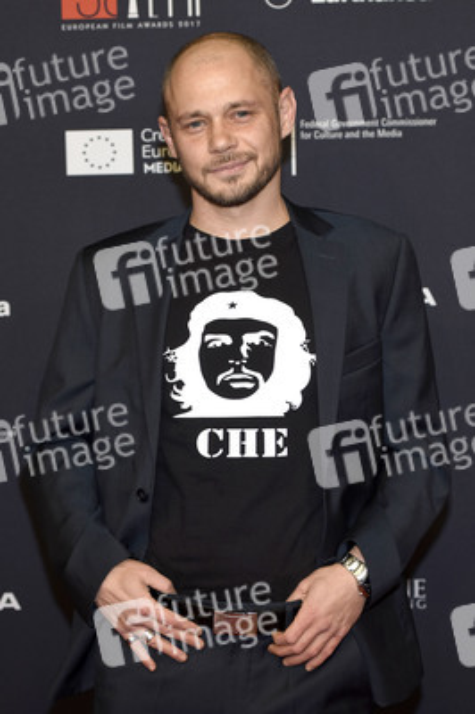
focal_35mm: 105
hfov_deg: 13.0
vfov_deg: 19.5
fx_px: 2082
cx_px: 238
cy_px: 357
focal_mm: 70
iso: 640
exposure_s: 1/640
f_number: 3.5
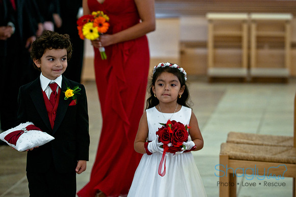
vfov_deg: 8.7
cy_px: 98
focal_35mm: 158
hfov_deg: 13.1
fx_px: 1293
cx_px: 148
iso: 640
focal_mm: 105
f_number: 2.8
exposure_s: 1/100
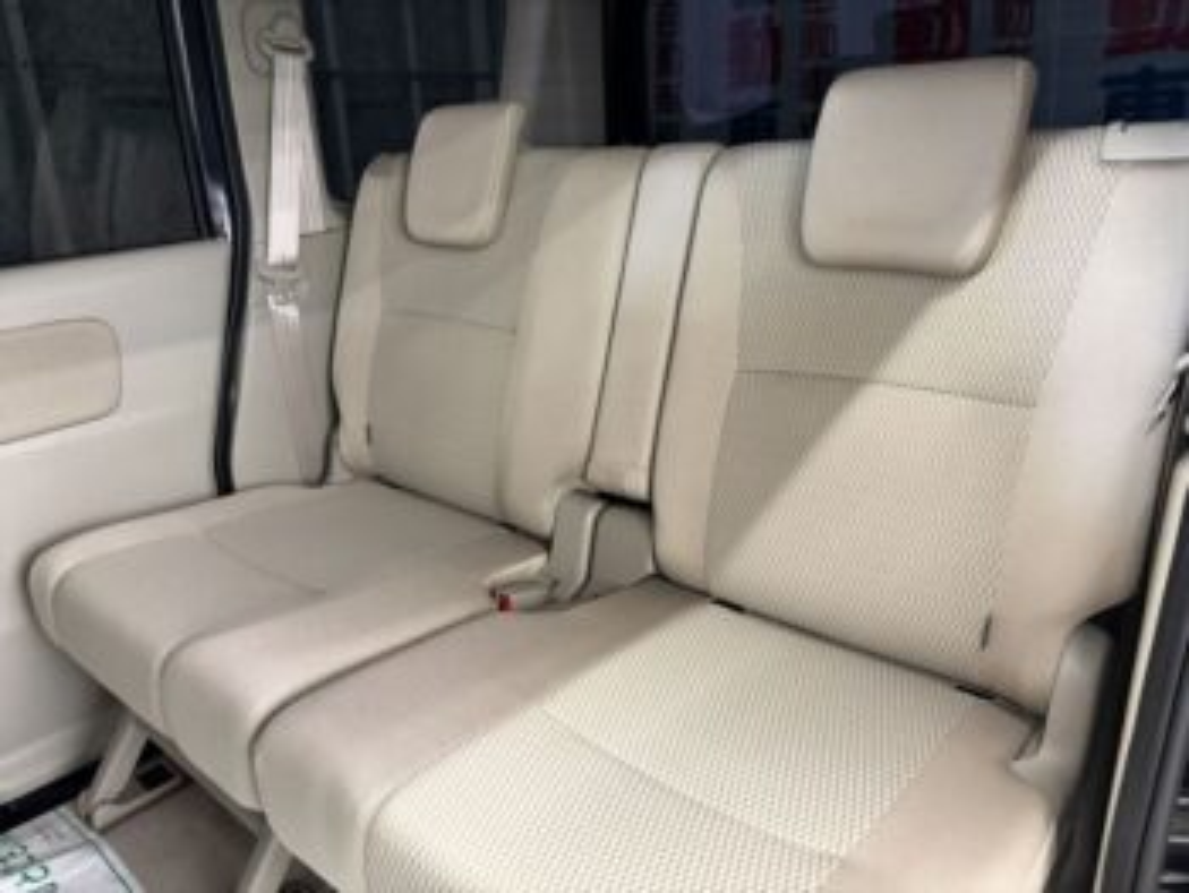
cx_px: 594
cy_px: 446
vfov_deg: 53.1
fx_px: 894
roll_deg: +3.4
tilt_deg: -18.0
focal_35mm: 26
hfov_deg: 67.3
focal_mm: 5.96
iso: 400
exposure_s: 1/50
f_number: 1.6
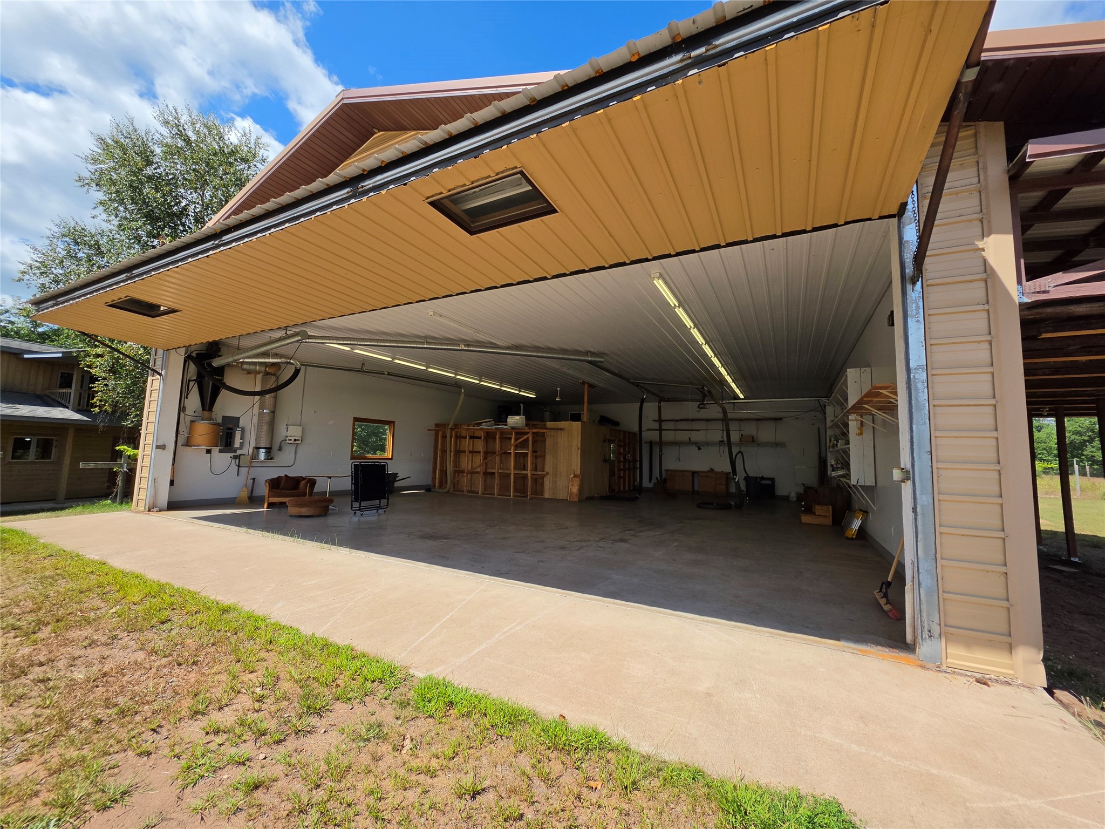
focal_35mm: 13
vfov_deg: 89.9
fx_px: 415
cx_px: 552
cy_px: 414
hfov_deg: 106.2
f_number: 1.9
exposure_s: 1/1854
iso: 32
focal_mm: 2.2
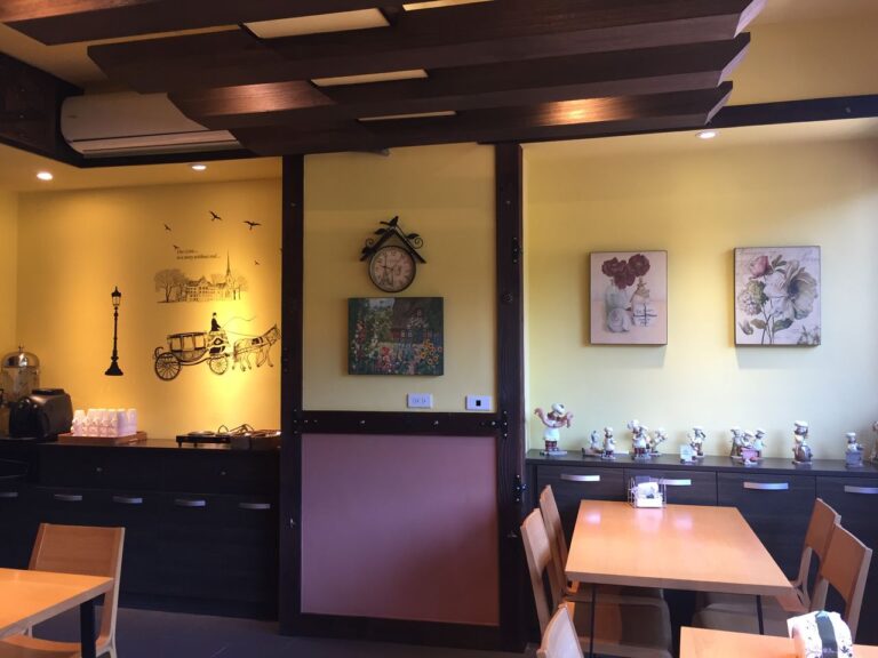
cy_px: 329
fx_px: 736
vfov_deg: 48.2
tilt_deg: +1.1
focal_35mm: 29
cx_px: 439
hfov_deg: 61.7
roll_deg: -0.3
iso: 80
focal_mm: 4.15
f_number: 2.2
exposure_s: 1/30
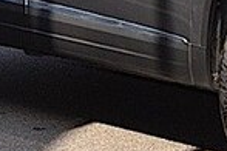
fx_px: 1614
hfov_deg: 7.9
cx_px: 312
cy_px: -98
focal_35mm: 256
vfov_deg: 5.3
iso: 640
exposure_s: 1/200
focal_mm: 38
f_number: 18
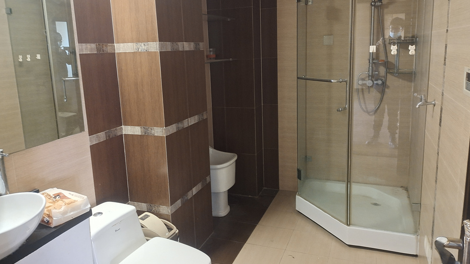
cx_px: 234
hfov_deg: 74.1
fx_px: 312
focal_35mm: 25
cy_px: 117
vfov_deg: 45.9
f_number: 1.79
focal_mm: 4.71
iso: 670
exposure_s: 1/25
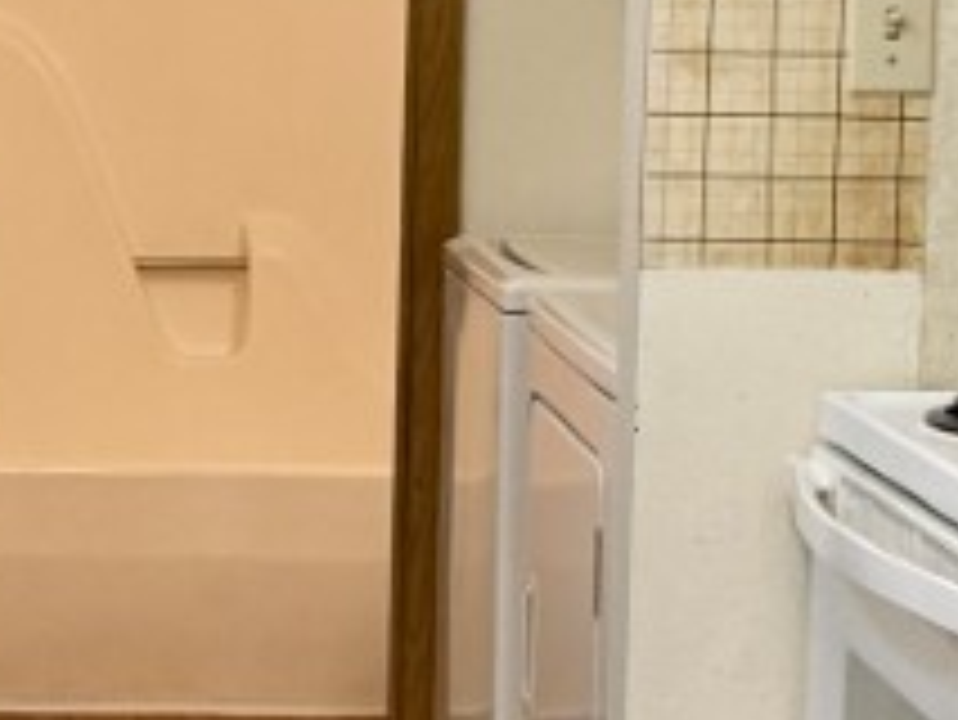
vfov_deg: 10.3
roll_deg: -1.0
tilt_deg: -5.4
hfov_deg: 13.7
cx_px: 292
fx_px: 3987
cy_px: 297
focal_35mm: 144
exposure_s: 1/120
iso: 320
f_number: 1.78
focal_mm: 6.76
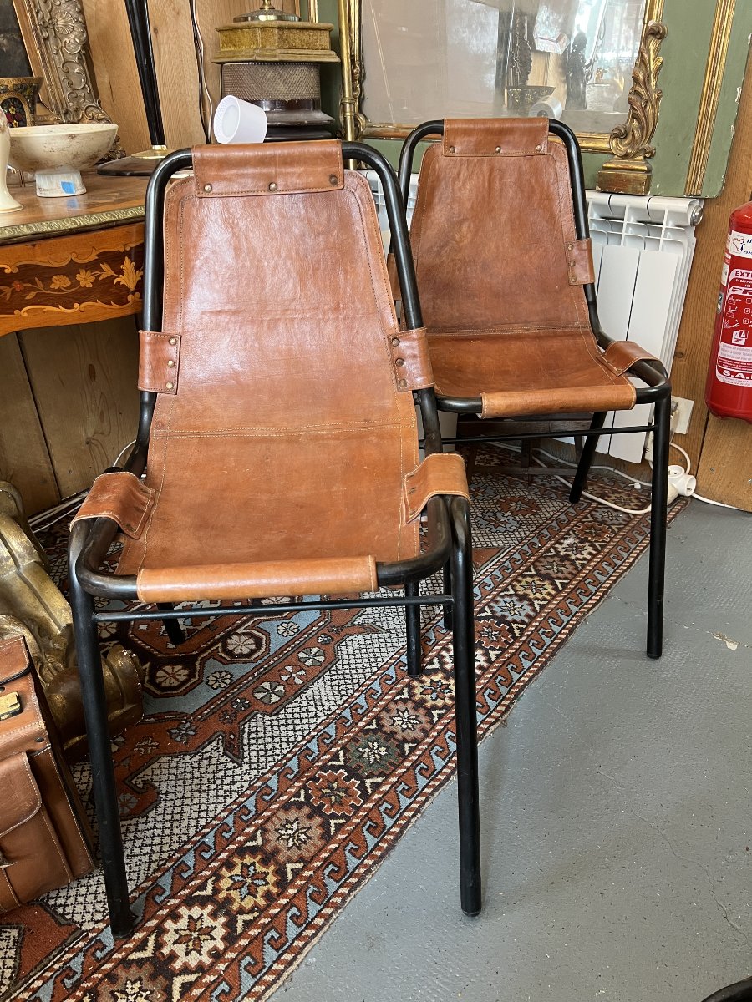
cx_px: 376
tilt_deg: -28.7
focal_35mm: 26
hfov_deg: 53.1
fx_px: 753
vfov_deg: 67.3
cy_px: 501
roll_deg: +2.3
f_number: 1.5
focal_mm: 5.7
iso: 160
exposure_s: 1/50
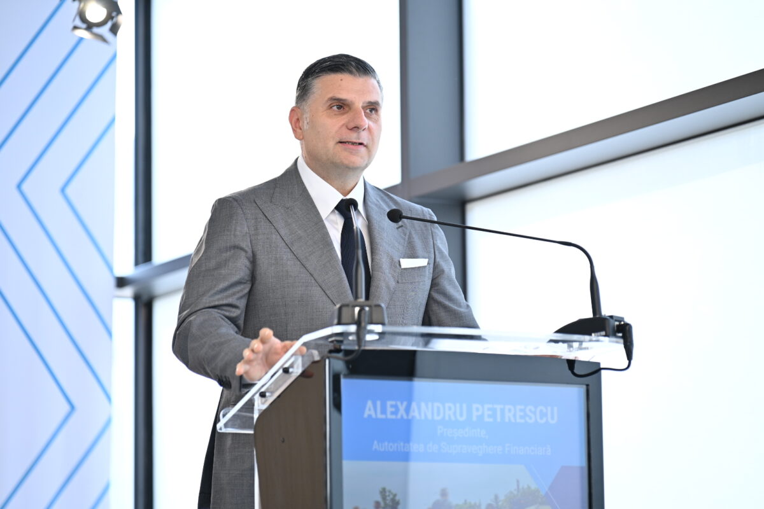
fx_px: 2822
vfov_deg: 10.3
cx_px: 382
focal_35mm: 133
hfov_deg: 15.4
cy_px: 254
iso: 320
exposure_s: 1/250
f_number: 2.8
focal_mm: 133
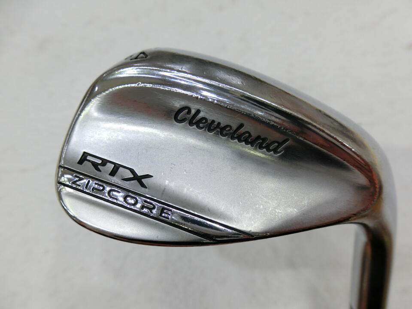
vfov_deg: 54.9
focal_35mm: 25
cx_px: 206
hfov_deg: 69.4
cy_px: 154
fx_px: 298
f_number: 2.8
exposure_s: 1/125
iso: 160
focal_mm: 5.4
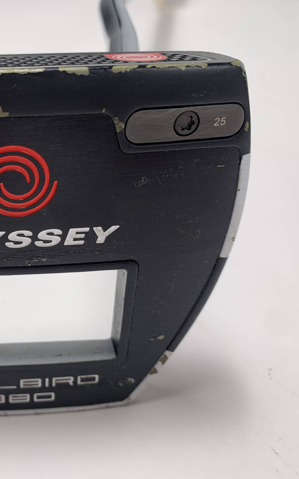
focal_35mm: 37
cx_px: 18
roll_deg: +1.9
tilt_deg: -37.1
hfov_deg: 32.4
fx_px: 482
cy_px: 241
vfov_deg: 52.7
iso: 25
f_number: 1.8
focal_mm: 4.25
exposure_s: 1/183
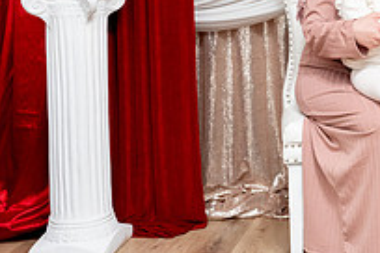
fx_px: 749
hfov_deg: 26.0
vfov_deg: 18.7
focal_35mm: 71
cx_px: 434
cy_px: 8
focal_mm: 25
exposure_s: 1/160
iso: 3200
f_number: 2.8
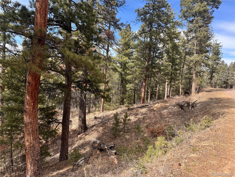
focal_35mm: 24
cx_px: 118
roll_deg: -2.1
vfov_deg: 56.8
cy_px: 88
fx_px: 163
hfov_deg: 71.6
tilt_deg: -3.8
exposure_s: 1/1560
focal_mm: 6.76
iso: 80
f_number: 1.78
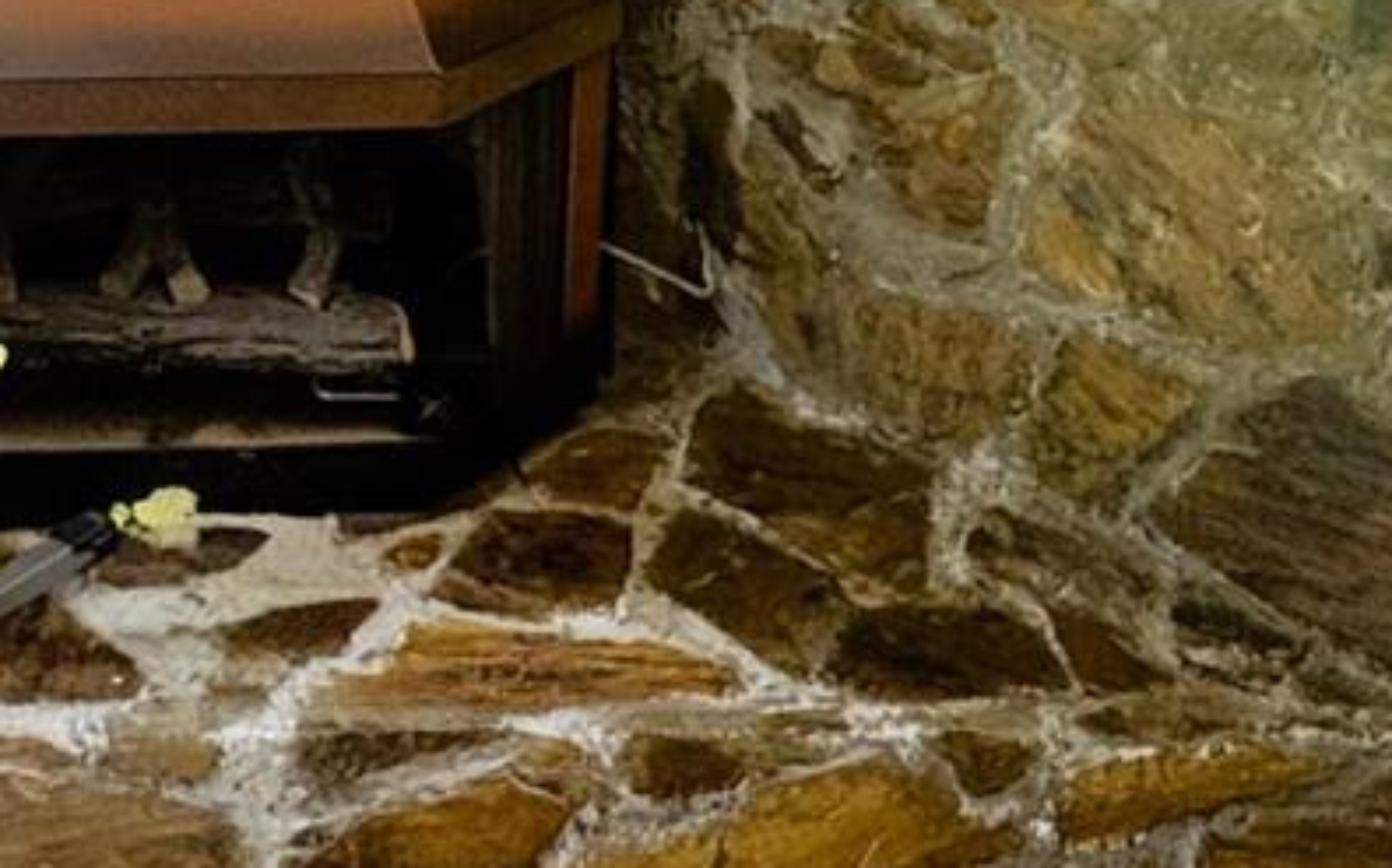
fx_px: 2275
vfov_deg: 20.6
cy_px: -77
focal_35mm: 60
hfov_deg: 33.6
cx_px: 418
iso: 400
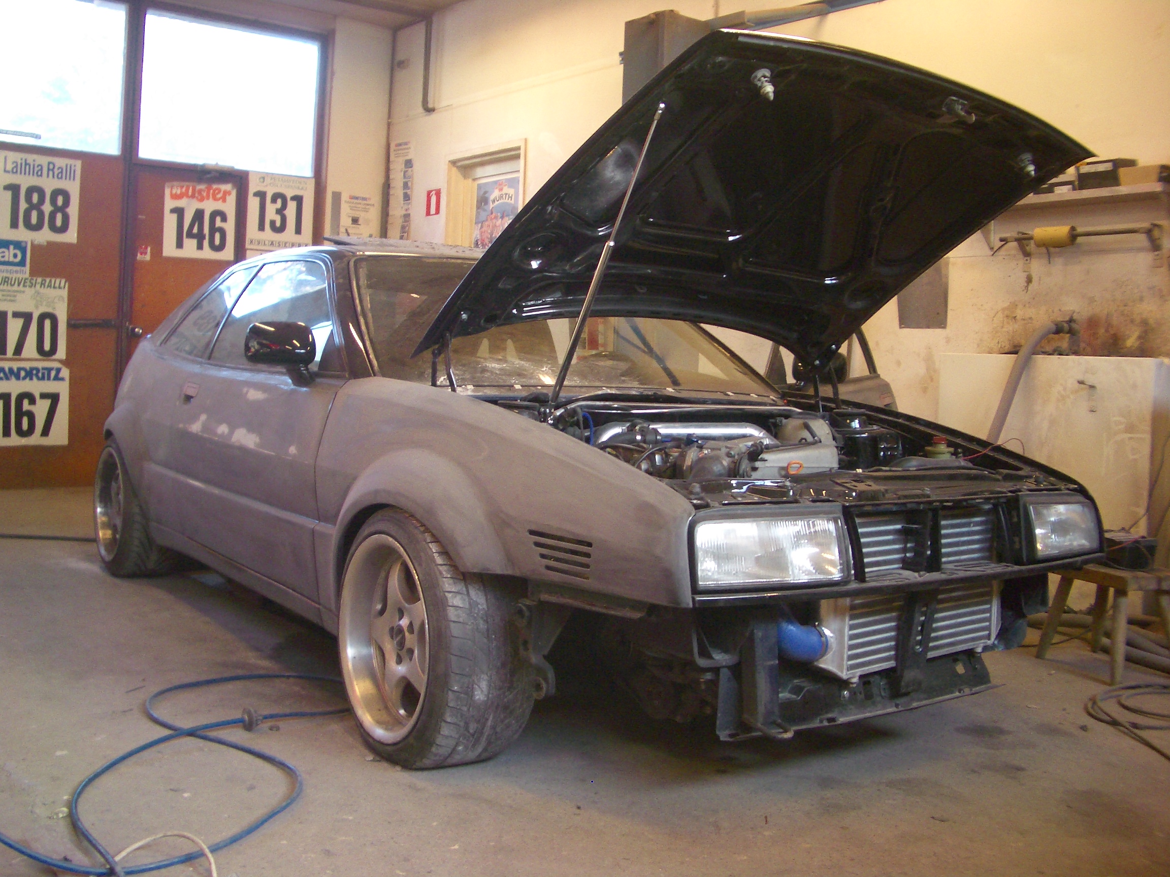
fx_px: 1183
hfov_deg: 52.6
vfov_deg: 40.7
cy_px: 438
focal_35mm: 35
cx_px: 585
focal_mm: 5.8
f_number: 2.6
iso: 100
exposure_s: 1/25
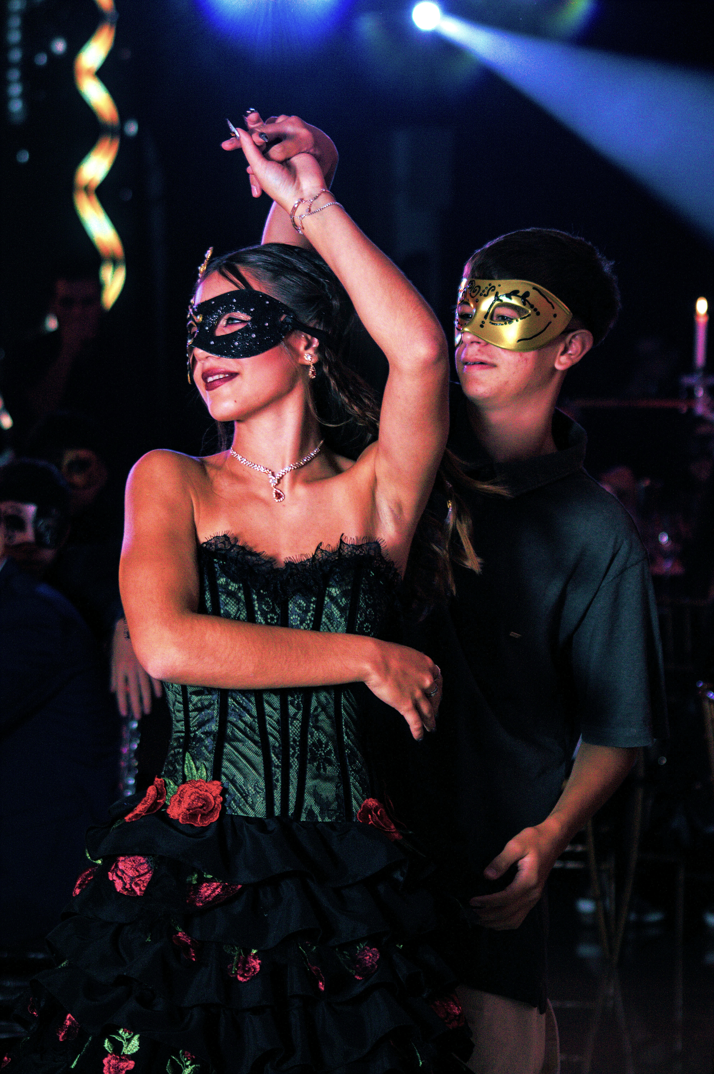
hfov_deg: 11.1
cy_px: 537
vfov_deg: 16.7
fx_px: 3666
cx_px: 357
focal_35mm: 123
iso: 200
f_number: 4
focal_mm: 82
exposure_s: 1/160
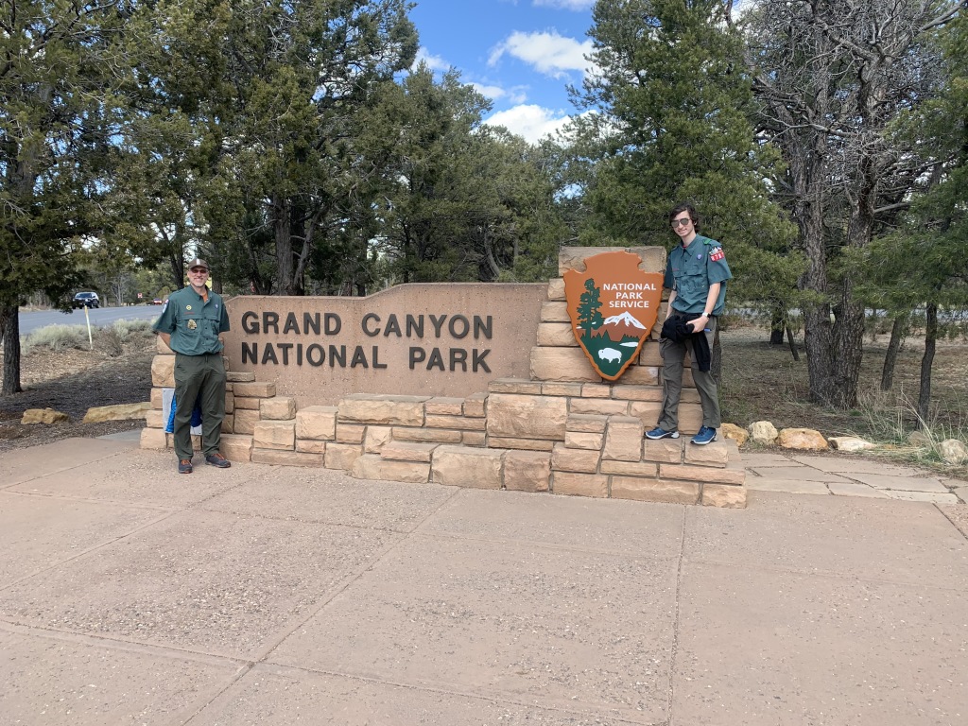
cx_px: 484
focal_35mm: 26
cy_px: 363
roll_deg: +0.5
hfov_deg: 67.3
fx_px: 727
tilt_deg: -4.6
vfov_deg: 53.1
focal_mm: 4.25
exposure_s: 1/412
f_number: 1.8
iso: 25
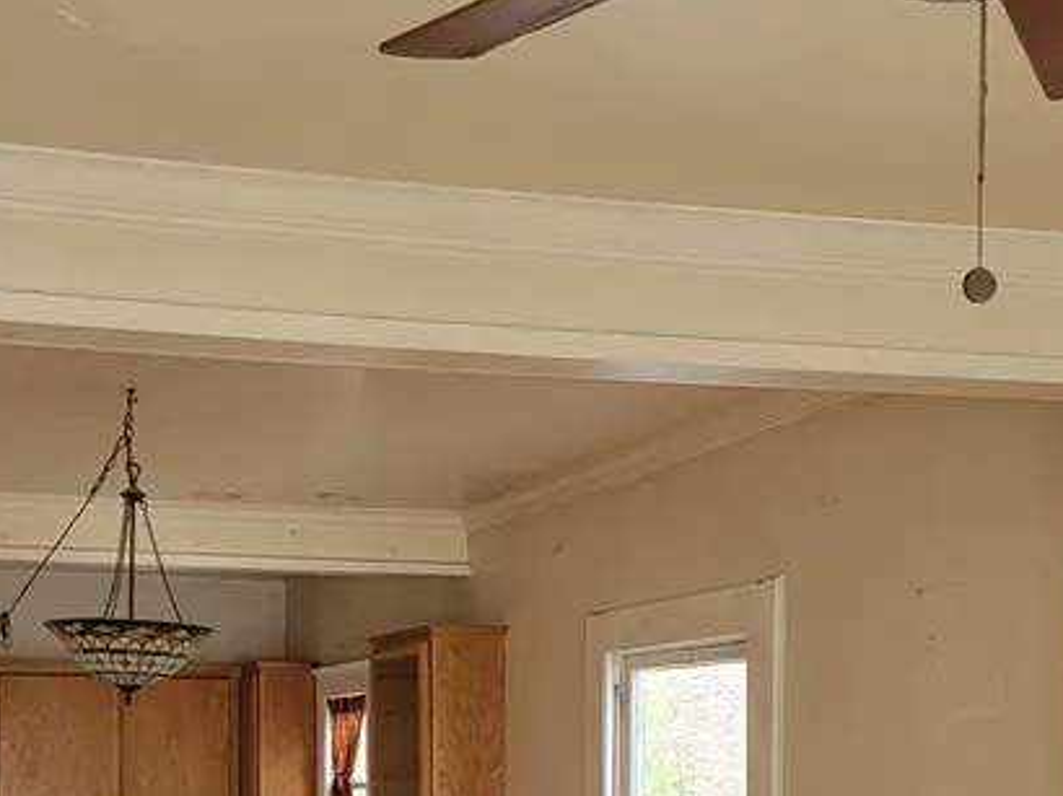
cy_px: 744
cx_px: 303
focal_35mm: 60
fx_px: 1841
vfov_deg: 23.6
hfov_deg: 31.8
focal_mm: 6.7
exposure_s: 1/120
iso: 250
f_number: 1.8
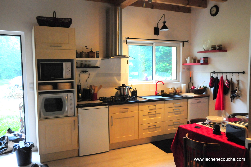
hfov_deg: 62.0
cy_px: 84
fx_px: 209
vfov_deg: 43.5
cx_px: 126
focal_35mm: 30
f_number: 6.3
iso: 3200
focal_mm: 20
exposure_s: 1/160
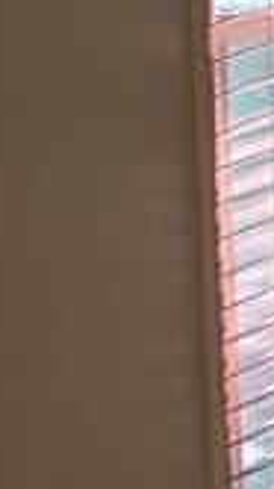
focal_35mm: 155
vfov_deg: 13.8
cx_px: 1394
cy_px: 118
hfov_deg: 5.6
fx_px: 2008
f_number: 1.4
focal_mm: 6.5
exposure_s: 1/120
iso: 100
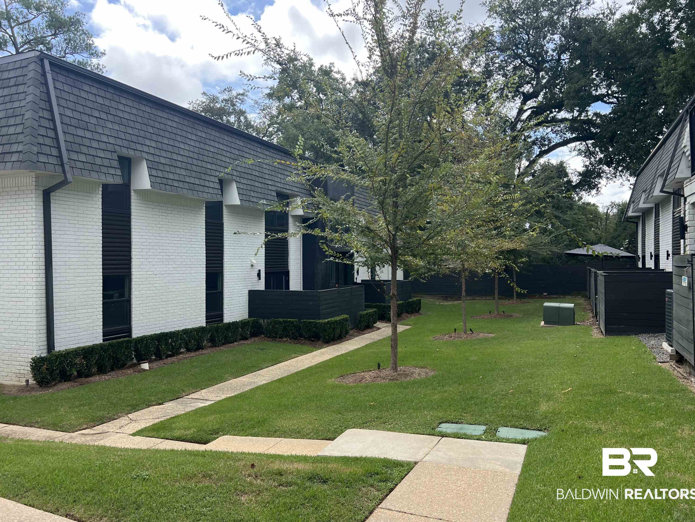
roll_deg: +0.3
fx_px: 542
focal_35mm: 27
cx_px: 359
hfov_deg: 65.3
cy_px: 255
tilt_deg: -0.3
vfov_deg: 51.4
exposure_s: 1/1395
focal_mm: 5.7
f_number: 1.5
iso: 50
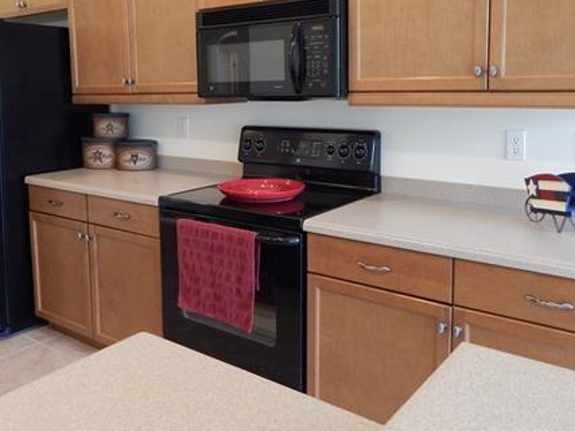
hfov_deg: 55.3
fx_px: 548
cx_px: 259
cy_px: 145
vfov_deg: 42.4
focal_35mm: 33
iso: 400
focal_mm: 4
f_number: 3
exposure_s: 1/30
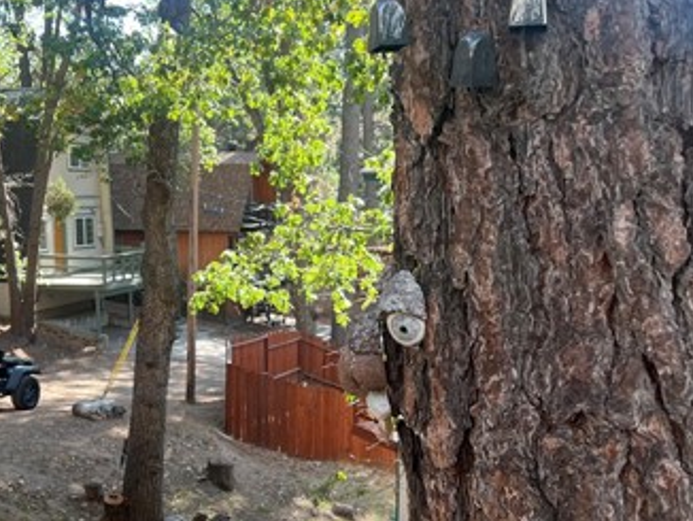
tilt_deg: -10.6
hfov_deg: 37.3
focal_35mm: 51
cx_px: 268
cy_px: 353
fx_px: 1022
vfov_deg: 28.4
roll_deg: +0.6
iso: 40
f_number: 1.5
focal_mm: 5.7
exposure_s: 1/289
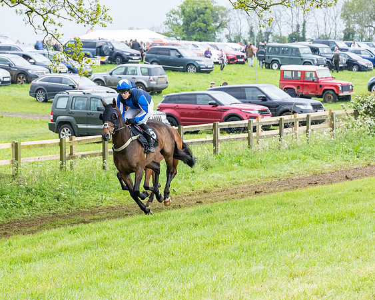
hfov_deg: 10.8
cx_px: 125
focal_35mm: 179
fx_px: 1983
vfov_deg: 8.6
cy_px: 144
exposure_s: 1/1600
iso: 800
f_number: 4
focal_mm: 70
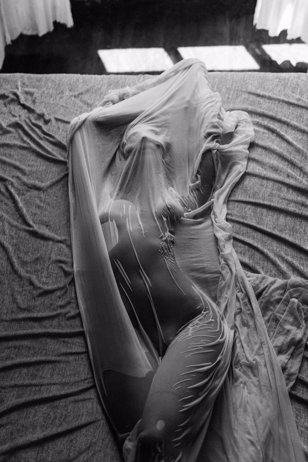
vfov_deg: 41.9
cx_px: 153
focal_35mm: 47
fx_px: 603
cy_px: 236
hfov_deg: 28.6
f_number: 2.8
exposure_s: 1/640
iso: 500
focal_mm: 46
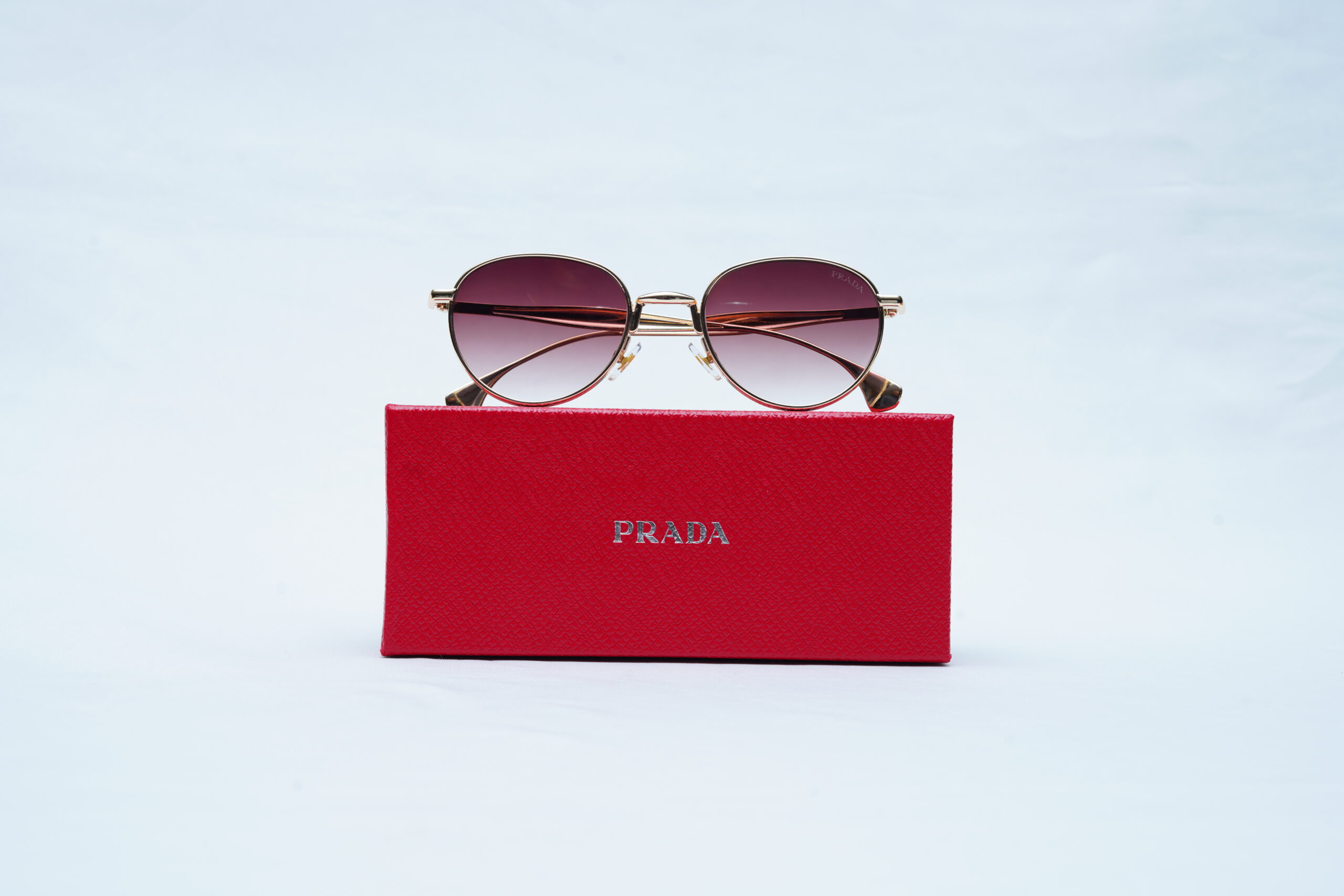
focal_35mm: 50
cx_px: 672
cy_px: 448
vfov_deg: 27.0
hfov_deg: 39.6
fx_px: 1867
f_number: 9
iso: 200
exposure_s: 1/160
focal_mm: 50
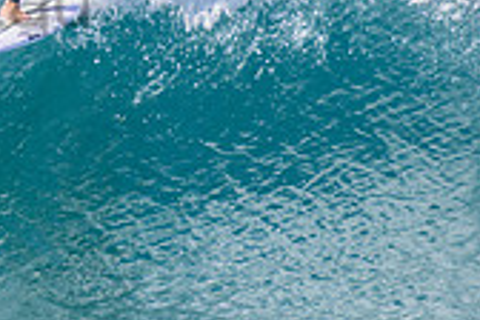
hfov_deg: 0.8
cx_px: -211
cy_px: -39
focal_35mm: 2591
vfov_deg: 0.5
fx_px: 34544
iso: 400
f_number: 5.6
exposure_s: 1/2000
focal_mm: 500
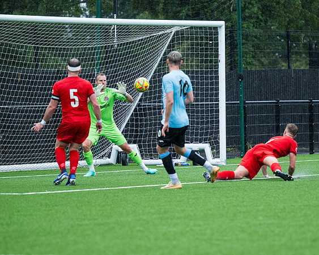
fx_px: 2559
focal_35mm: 271
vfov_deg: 5.7
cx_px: 201
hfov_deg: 7.1
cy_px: 142
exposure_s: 1/2000
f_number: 4
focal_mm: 195
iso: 1000
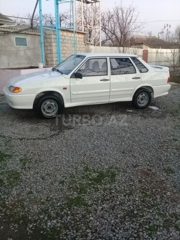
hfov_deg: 45.4
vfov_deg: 58.4
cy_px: 120
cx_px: 90
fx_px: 215
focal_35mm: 31
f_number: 2.2
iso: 250
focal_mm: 3.3
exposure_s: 1/17
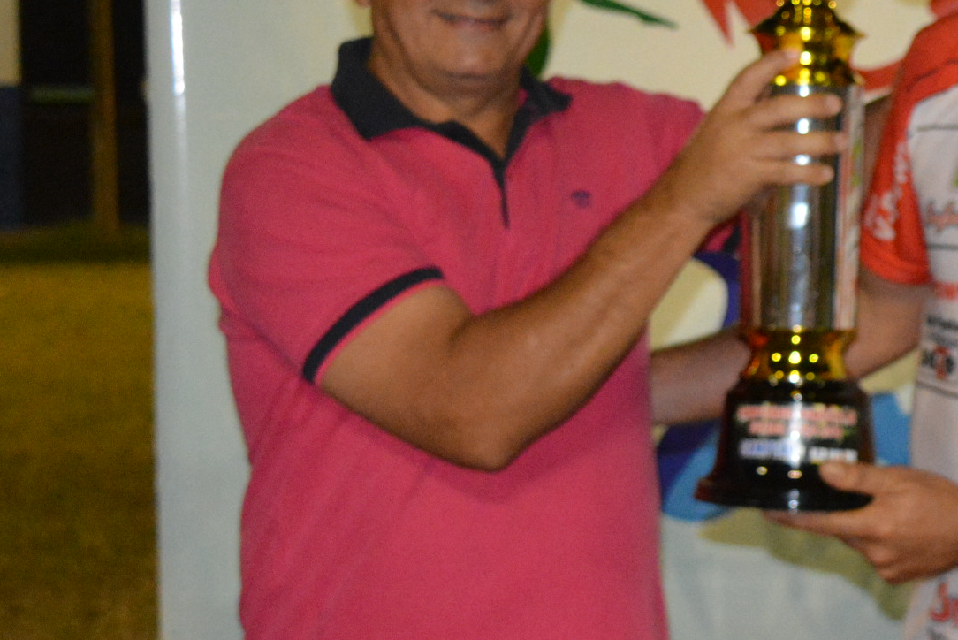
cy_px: 186
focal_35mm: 128
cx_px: 1148
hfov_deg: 15.4
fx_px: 3418
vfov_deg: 10.7
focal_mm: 31
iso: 3200
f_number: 4.2
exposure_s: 1/60
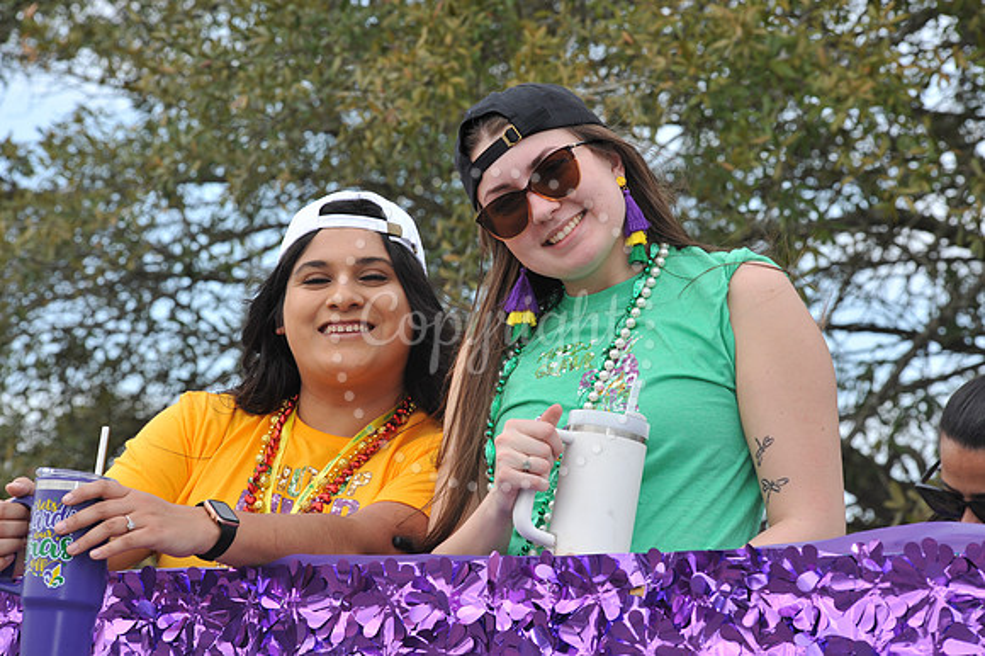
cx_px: 492
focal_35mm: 170
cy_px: 328
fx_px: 4649
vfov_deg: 8.1
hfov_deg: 12.1
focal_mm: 170
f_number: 13
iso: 200
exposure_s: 1/100
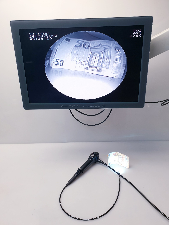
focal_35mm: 26
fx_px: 169
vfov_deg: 67.3
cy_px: 112
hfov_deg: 53.1
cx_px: 84
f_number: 2.4
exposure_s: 1/50
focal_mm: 4.3
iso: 50
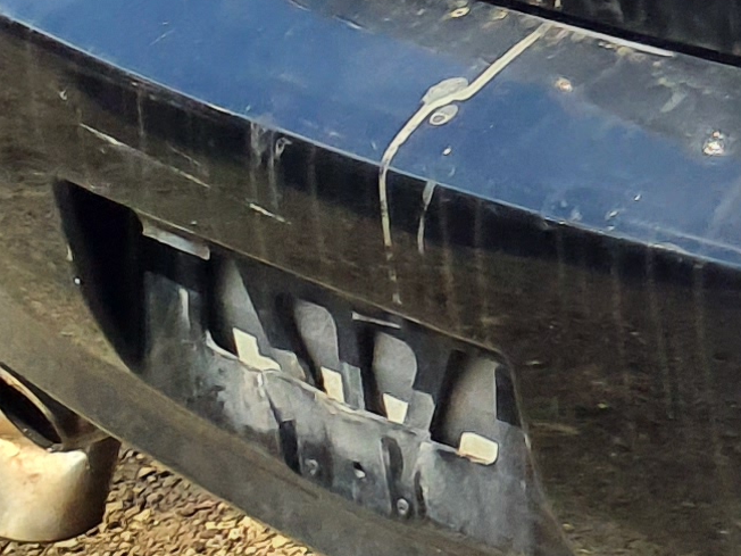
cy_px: -586
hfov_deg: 9.9
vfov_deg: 8.2
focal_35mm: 171
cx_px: 1866
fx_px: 3660
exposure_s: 1/1156
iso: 40
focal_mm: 3.58
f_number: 1.9
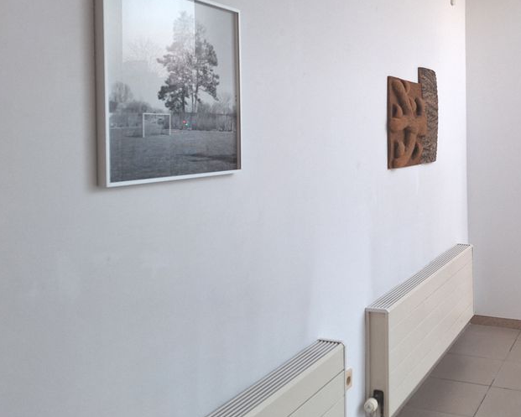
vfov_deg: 39.7
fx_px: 571
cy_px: 143
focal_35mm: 37
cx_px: 411
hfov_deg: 46.7
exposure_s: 1/50
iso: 200
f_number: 1.8
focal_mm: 5.54
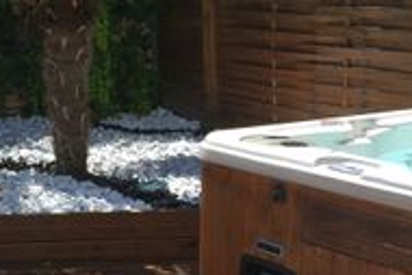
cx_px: -24
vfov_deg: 14.4
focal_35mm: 95
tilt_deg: -11.1
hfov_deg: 20.6
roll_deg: +1.5
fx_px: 1088
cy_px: 158
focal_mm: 4.15
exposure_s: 1/860
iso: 32
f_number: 2.2
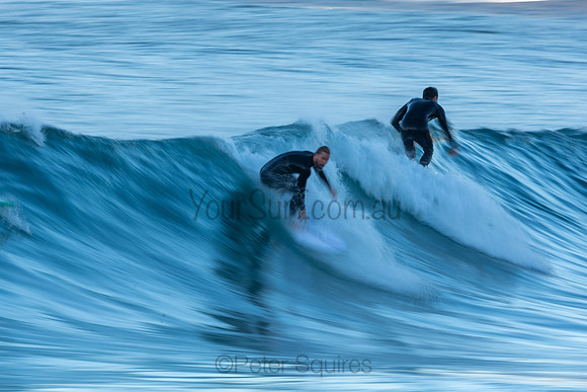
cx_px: 294
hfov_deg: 2.7
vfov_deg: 1.8
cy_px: 196
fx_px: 12231
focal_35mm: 750
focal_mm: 500
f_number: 18
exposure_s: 1/20
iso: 100
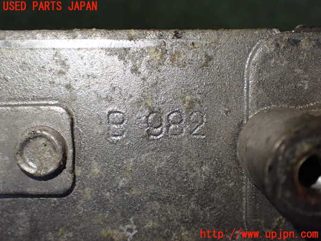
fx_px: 408
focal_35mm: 44
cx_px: 160
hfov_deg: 42.9
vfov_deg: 32.9
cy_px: 120
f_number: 2.9
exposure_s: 1/160
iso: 320
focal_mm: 7.84
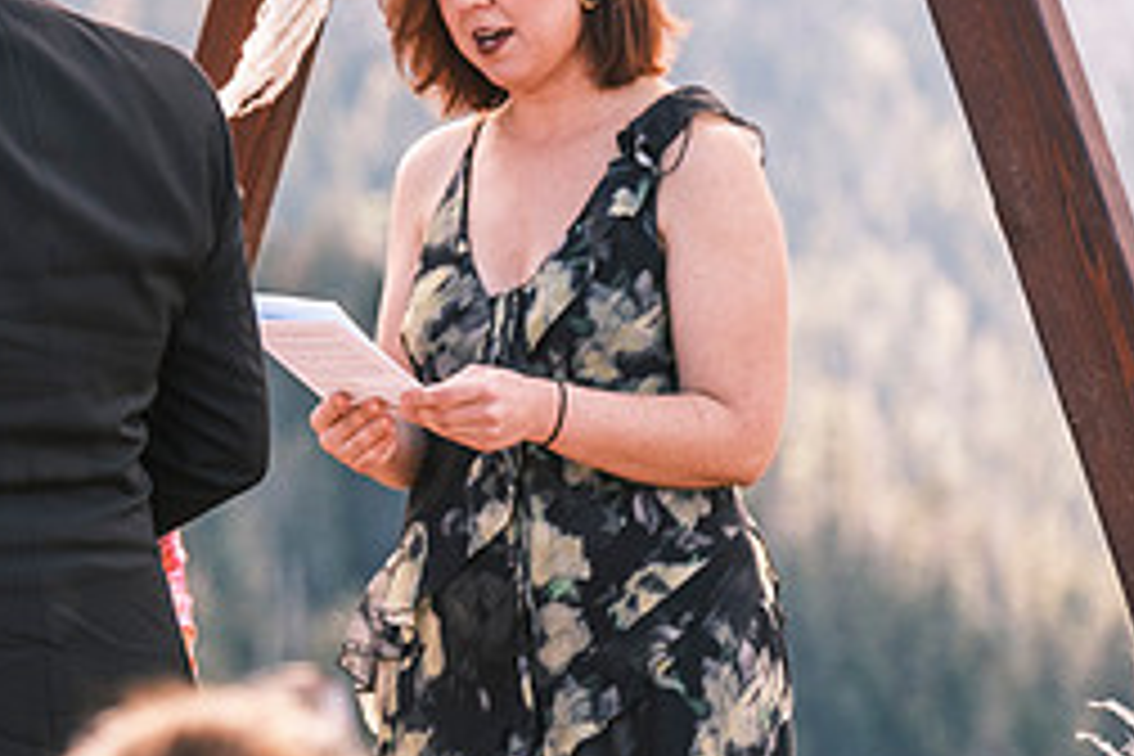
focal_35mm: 361
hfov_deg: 5.7
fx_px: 11371
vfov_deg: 3.8
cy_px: 232
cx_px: -261
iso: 400
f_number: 3.2
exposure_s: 1/400
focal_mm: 94.5
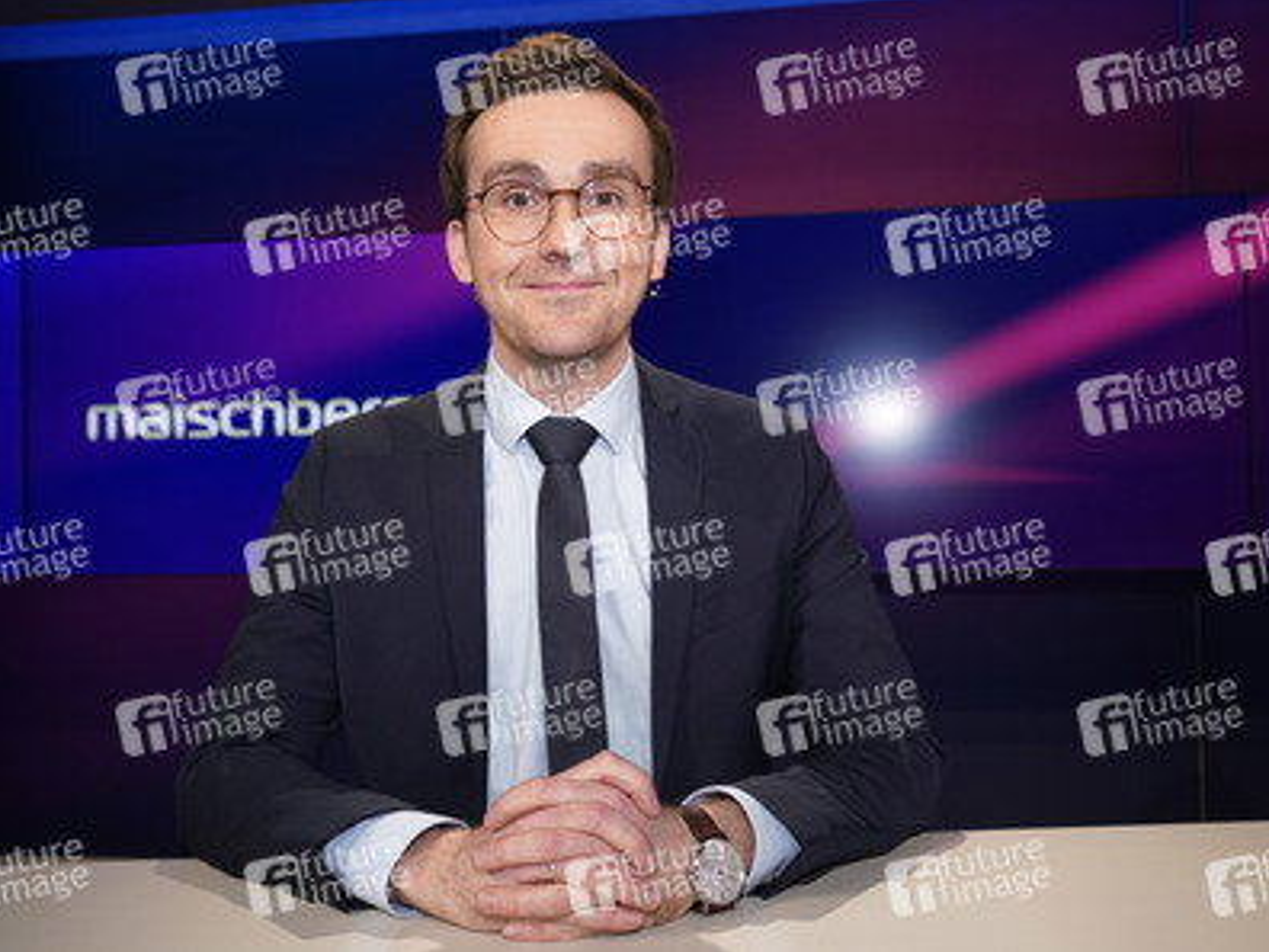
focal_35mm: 35
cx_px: 562
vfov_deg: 40.7
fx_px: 1283
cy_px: 478
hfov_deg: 52.5
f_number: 5
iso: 2000
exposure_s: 1/125
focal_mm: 32
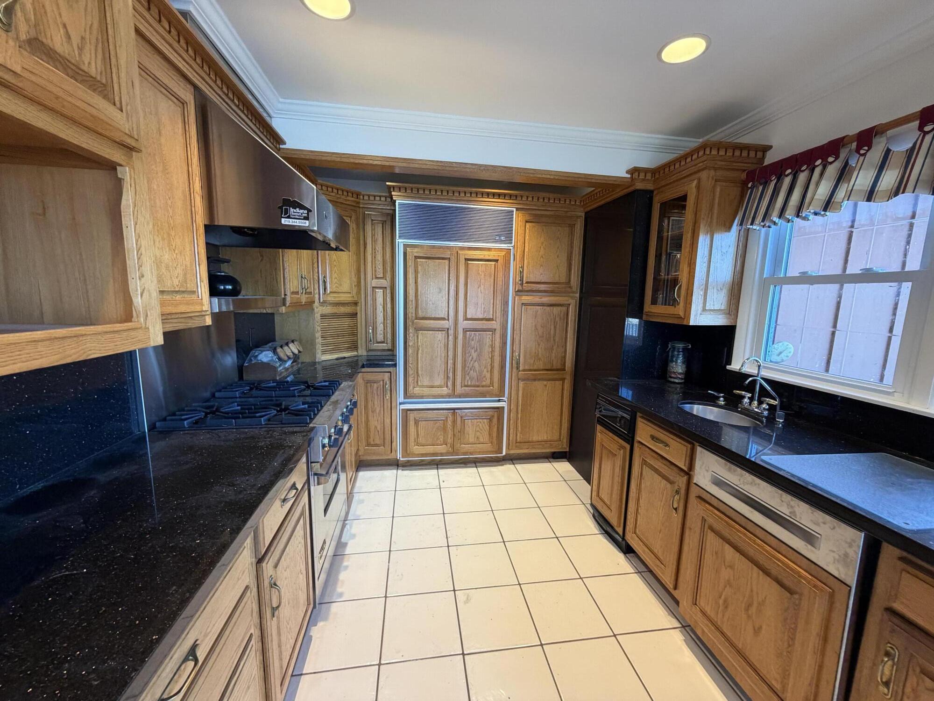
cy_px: 350
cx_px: 467
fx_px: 378
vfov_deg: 85.7
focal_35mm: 14
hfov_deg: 102.1
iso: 320
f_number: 2.2
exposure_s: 1/120
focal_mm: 2.22
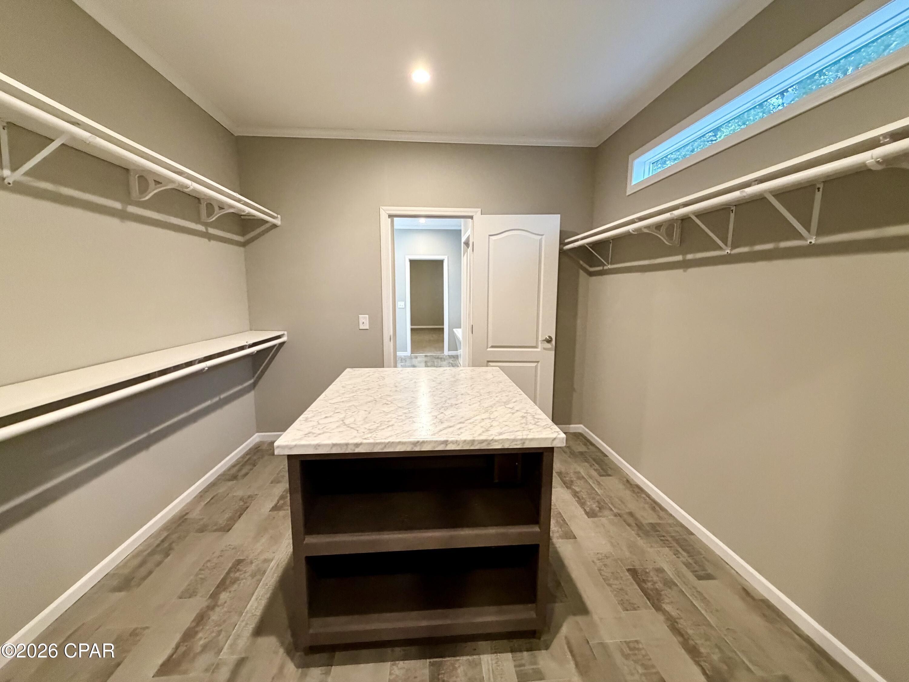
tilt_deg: -8.3
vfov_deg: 85.7
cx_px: 454
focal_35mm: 14
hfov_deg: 102.1
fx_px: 368
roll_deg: +0.1
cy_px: 341
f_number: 2.2
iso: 640
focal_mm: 2.22
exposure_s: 1/60
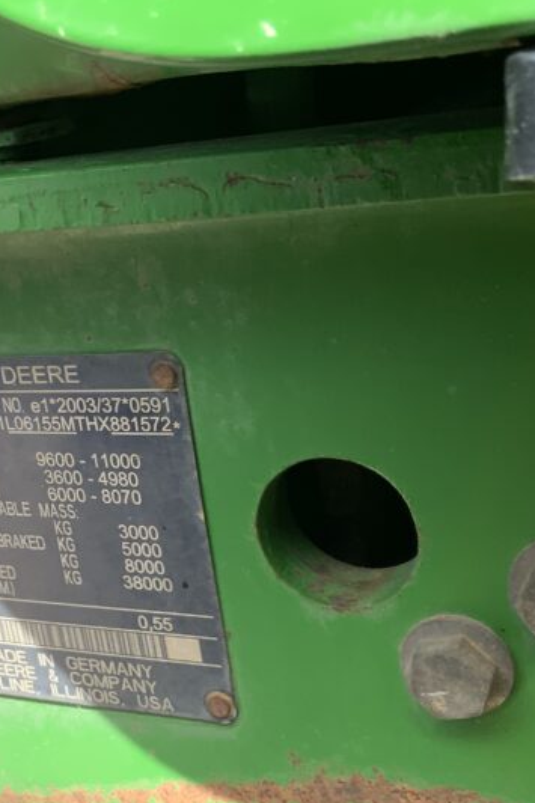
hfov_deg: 22.9
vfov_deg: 34.3
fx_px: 1294
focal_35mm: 58
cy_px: 500
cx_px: 83
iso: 16
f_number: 1.8
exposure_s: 1/277
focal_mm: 3
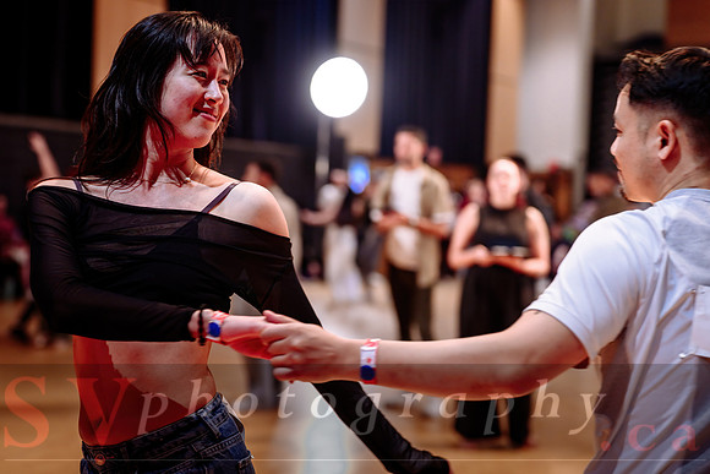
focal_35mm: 65
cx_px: 303
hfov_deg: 30.8
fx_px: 1288
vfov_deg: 20.8
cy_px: 203
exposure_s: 1/200
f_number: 2
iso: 1600
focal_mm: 57
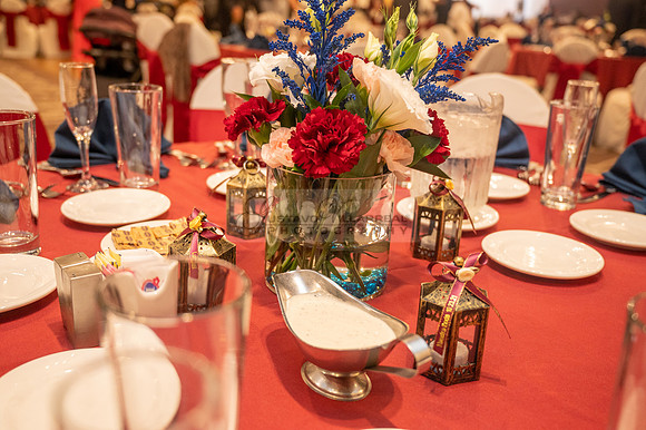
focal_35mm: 35
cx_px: 323
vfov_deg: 37.8
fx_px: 628
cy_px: 215
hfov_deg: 54.5
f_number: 4
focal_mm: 35
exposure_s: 1/40
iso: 2500
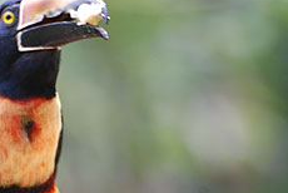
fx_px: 7049
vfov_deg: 1.6
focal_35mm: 880
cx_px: 131
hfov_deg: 2.3
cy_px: 131
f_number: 5.6
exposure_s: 1/60
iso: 400
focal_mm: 300
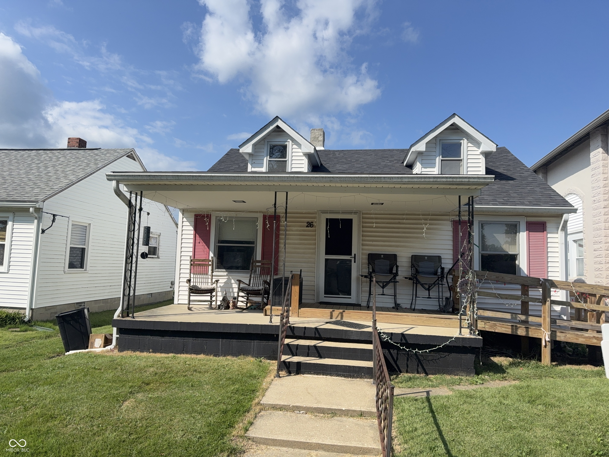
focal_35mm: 24
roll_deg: -2.1
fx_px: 422
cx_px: 304
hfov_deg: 71.6
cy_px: 228
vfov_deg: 56.8
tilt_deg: +5.4
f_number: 1.78
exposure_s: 1/5319
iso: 80
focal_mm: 6.76
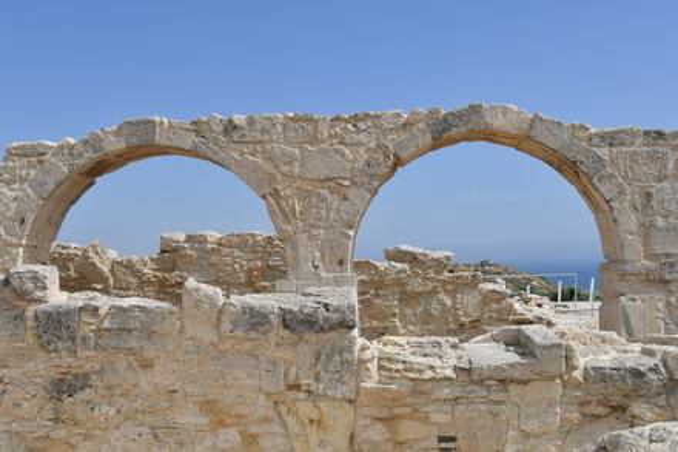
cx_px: 339
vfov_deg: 31.9
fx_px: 791
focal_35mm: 42
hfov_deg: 46.4
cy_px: 226
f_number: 8
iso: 250
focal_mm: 28
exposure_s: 1/1600
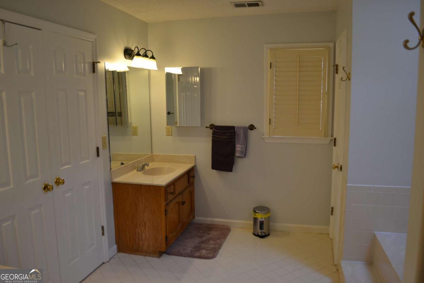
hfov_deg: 67.4
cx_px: 212
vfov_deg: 47.9
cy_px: 142
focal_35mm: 27
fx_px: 318
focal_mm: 18
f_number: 4
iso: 400
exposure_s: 1/60
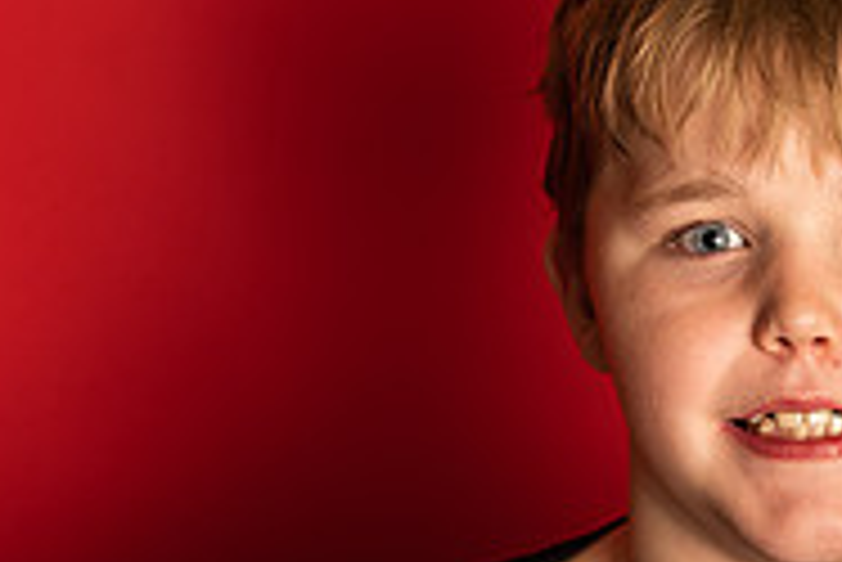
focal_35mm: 161
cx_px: 788
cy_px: 398
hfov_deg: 12.6
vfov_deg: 8.5
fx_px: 3768
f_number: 4
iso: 100
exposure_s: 1/160
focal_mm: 52
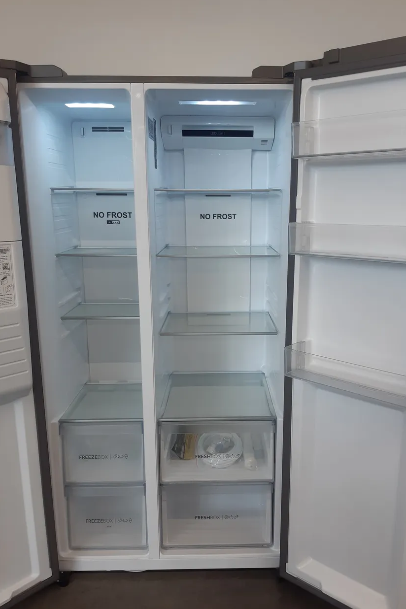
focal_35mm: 28
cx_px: 236
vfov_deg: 65.5
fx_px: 474
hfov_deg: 46.2
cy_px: 312
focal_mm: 3.92
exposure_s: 1/60
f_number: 1.7
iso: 50
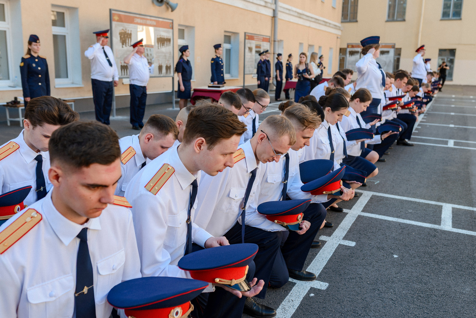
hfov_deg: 54.4
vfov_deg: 37.9
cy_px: 159
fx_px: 463
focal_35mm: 35
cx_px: 238
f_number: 4.5
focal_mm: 35
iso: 125
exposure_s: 1/320
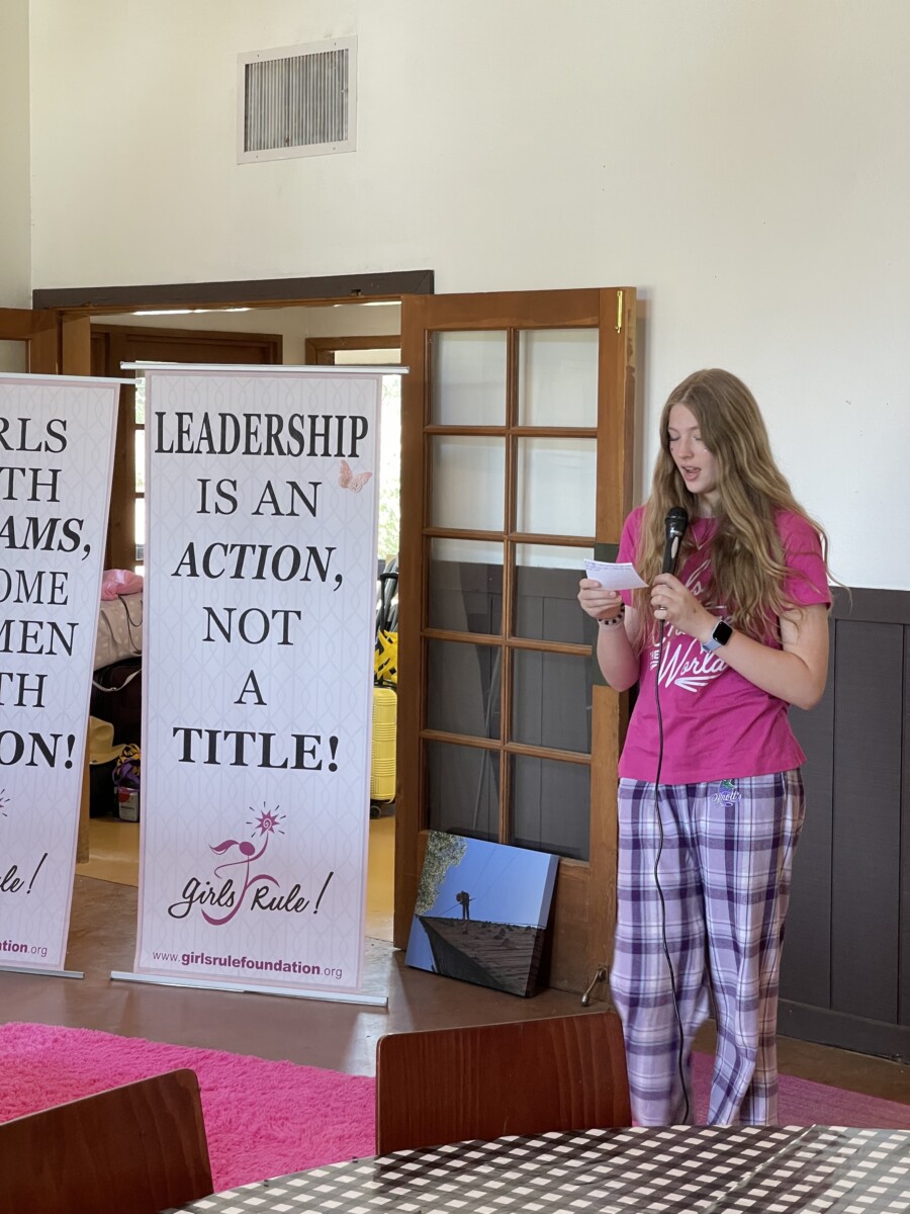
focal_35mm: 64
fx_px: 2243
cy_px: 607
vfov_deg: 30.3
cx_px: 455
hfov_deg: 22.9
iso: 125
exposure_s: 1/60
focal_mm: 7.5
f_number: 2.2
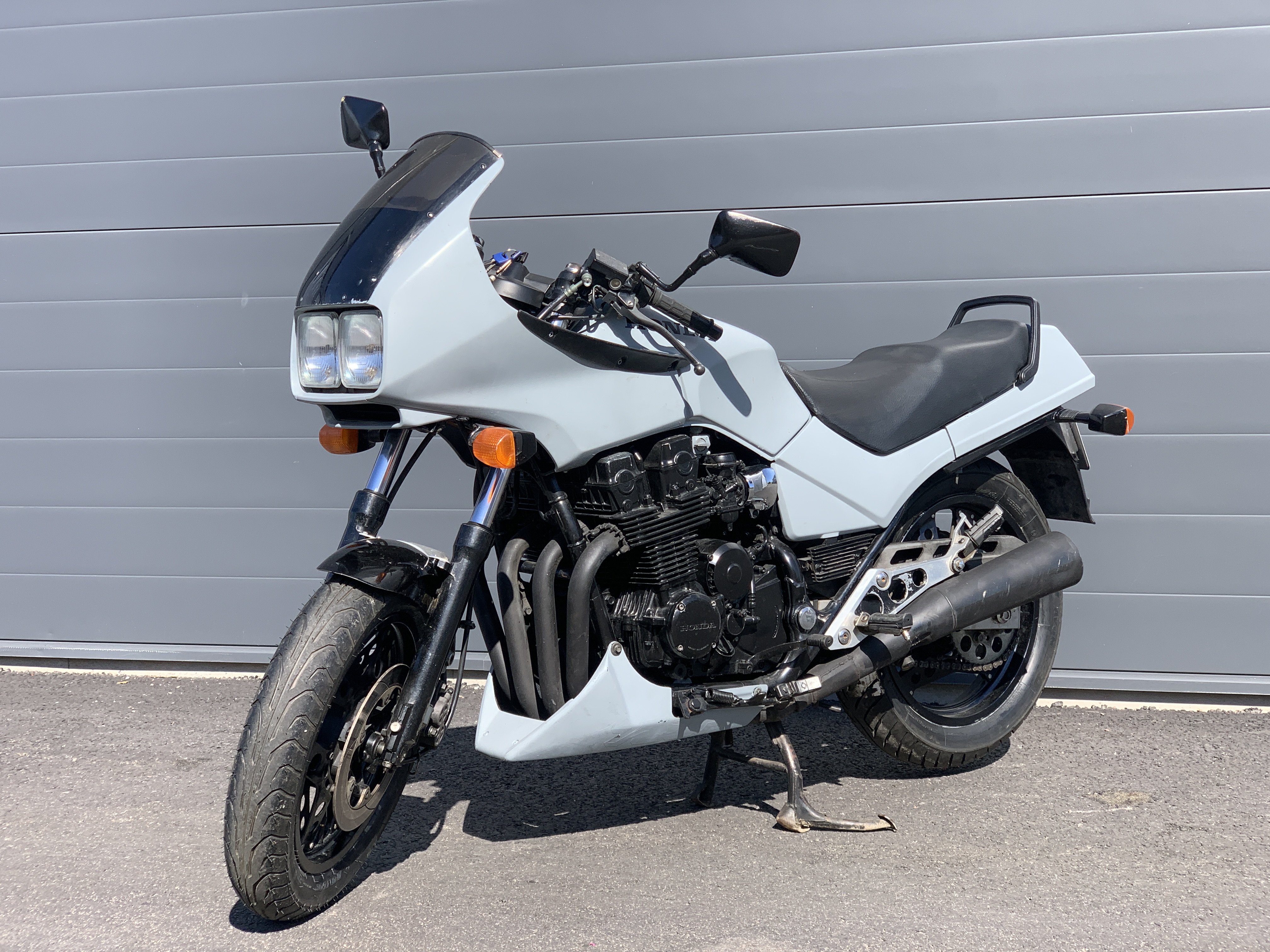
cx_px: 635
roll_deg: -0.4
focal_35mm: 52
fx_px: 1908
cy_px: 476
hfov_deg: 36.8
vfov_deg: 28.0
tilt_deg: -1.8
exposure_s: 1/639
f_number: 2.4
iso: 16
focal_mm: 6
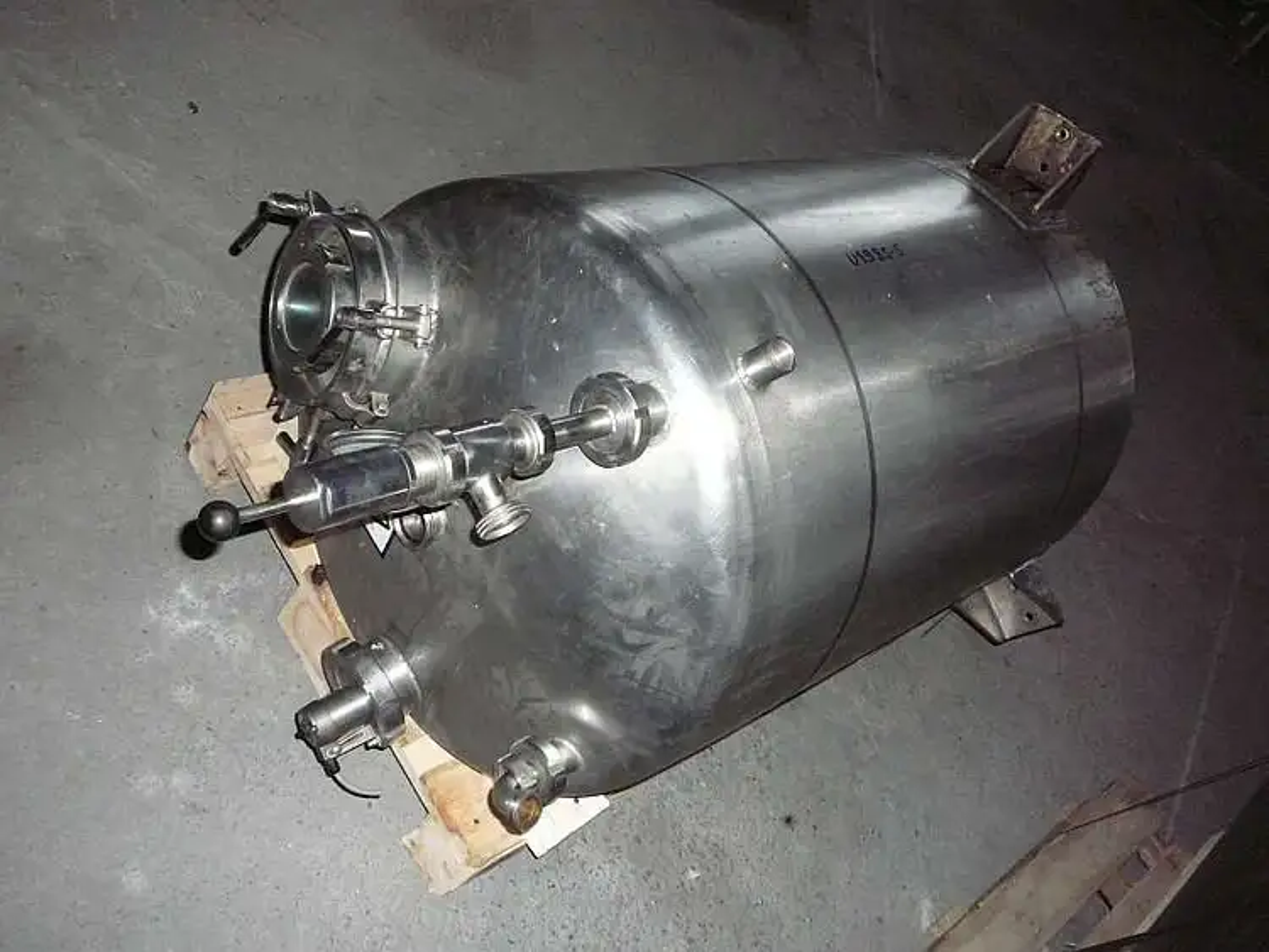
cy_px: 476
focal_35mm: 35
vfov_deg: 40.7
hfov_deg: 52.6
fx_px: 1283
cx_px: 634
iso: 400
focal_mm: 5.2
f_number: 2.8
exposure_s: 1/30
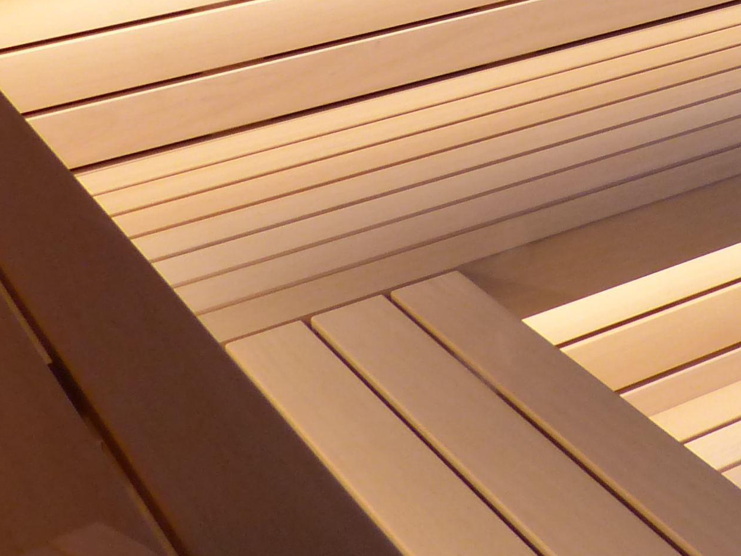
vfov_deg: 16.7
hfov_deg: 21.5
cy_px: -174
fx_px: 1777
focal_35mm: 83
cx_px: 940
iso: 160
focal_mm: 4.5
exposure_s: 1/60
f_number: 2.8
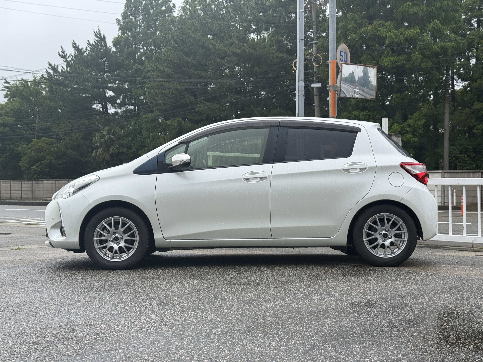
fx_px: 670
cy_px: 181
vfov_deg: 30.3
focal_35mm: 48
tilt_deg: +0.9
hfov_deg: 39.7
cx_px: 242
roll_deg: +0.6
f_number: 1.78
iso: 64
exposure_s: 1/3891
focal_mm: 6.76
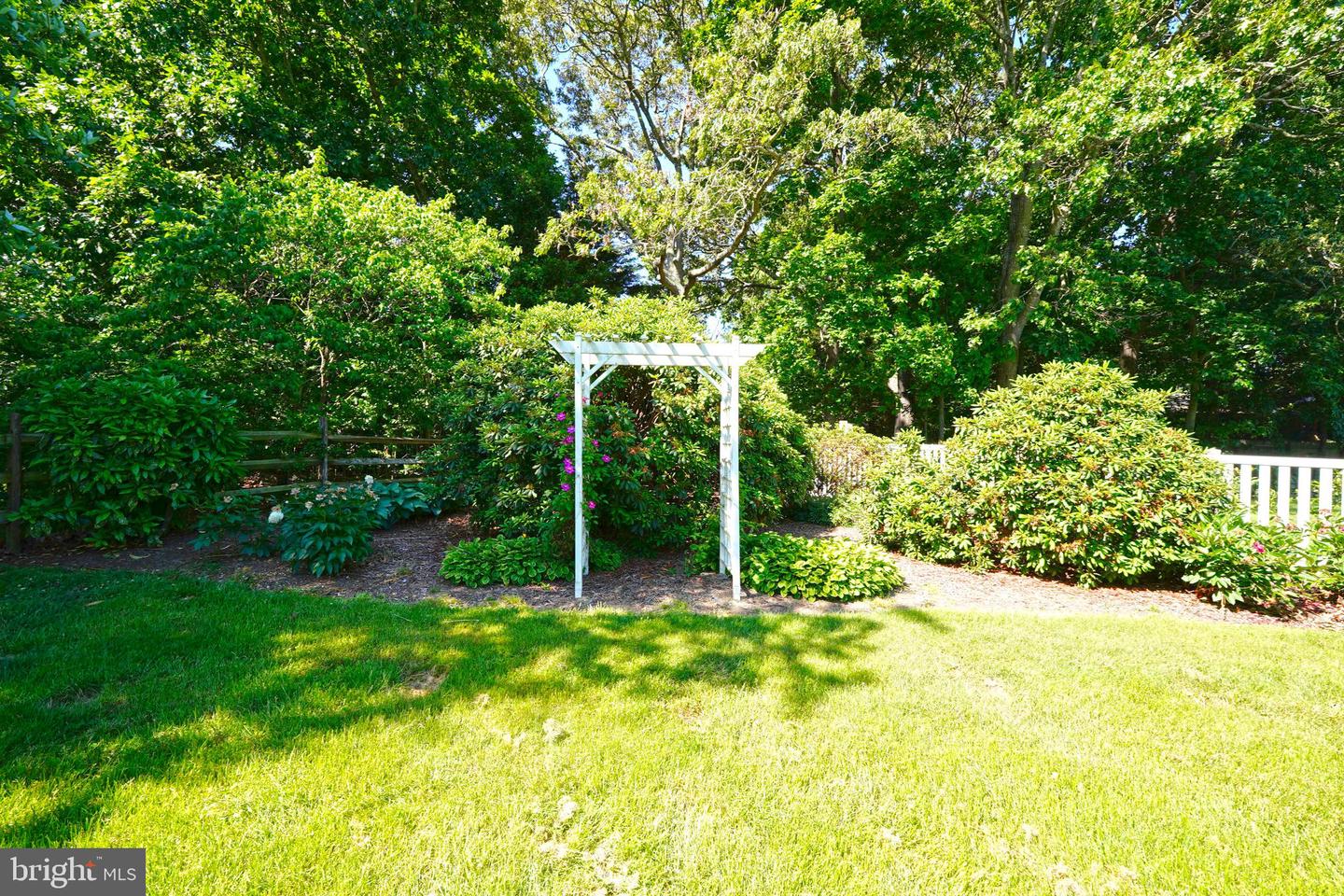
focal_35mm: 15
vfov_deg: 77.3
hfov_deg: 100.4
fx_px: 560
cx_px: 672
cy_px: 448
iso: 100
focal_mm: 10
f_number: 5.6
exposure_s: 1/100
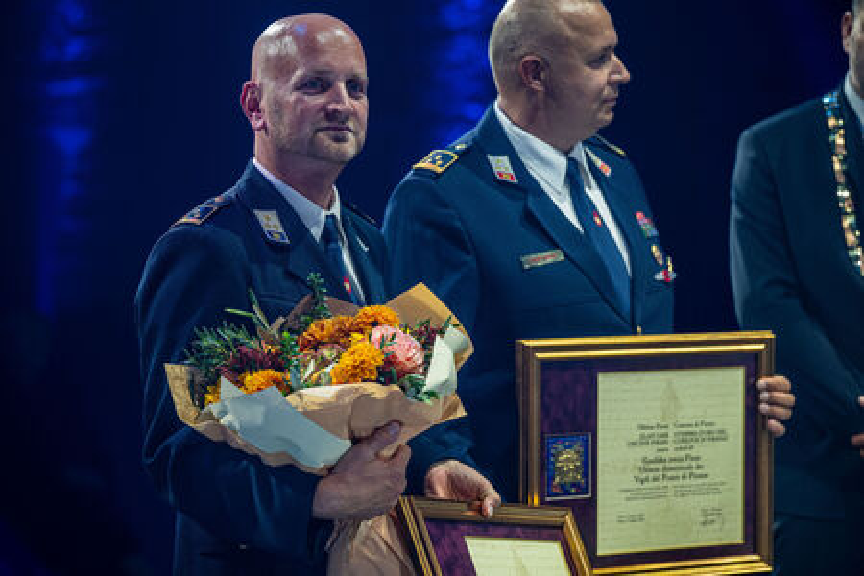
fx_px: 2522
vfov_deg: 13.0
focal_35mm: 105
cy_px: 325
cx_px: 376
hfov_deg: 19.4
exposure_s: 1/250
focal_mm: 93
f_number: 2.8
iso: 560
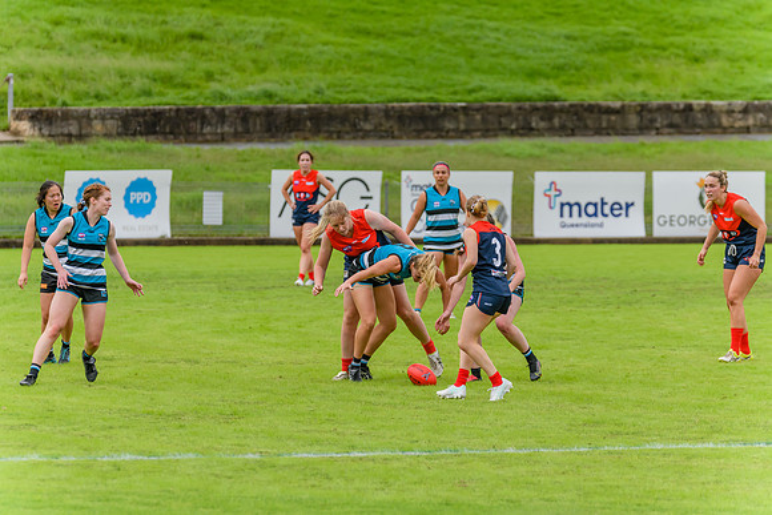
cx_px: 379
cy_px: 262
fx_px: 6332
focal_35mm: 295
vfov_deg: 4.7
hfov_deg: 7.0
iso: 800
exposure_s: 1/2000
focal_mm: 290
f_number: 6.3
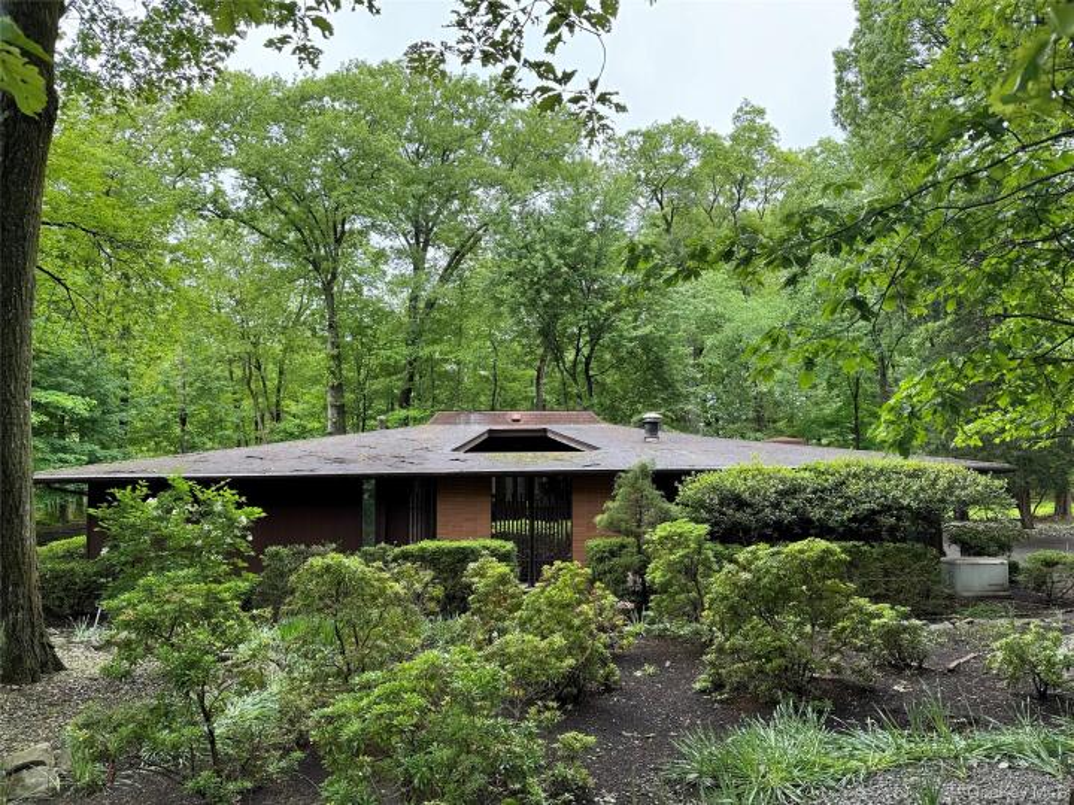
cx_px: 537
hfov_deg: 71.6
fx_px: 745
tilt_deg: +5.0
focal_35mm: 24
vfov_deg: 56.8
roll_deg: +0.1
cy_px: 402
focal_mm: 6.76
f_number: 1.78
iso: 64
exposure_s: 1/264
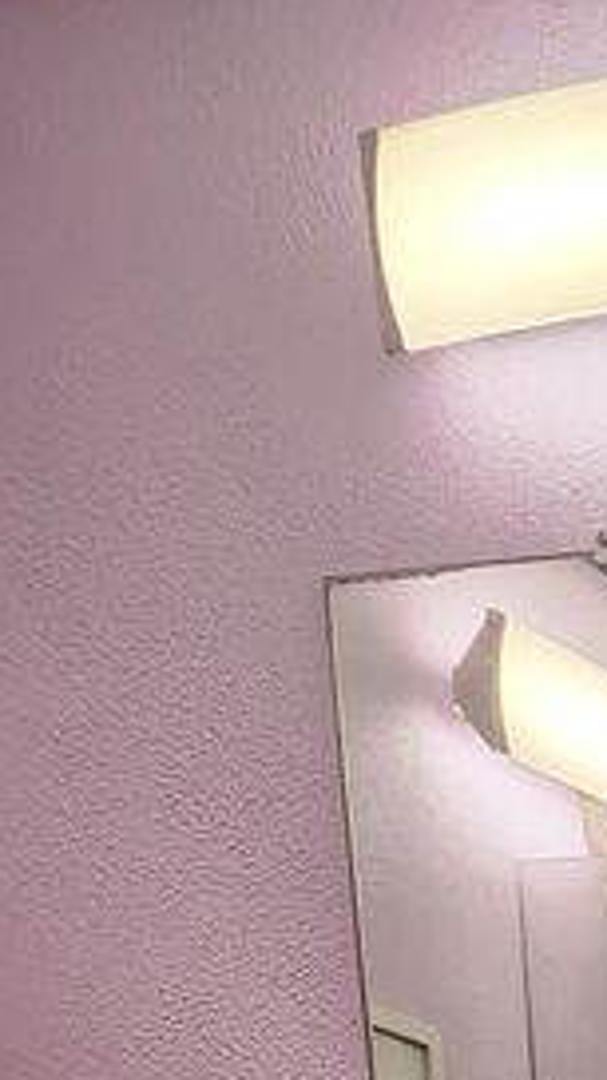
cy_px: 1944
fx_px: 2232
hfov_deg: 11.2
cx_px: 1702
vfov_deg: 19.9
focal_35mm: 78
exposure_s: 1/60
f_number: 2.2
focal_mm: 2.2
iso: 64
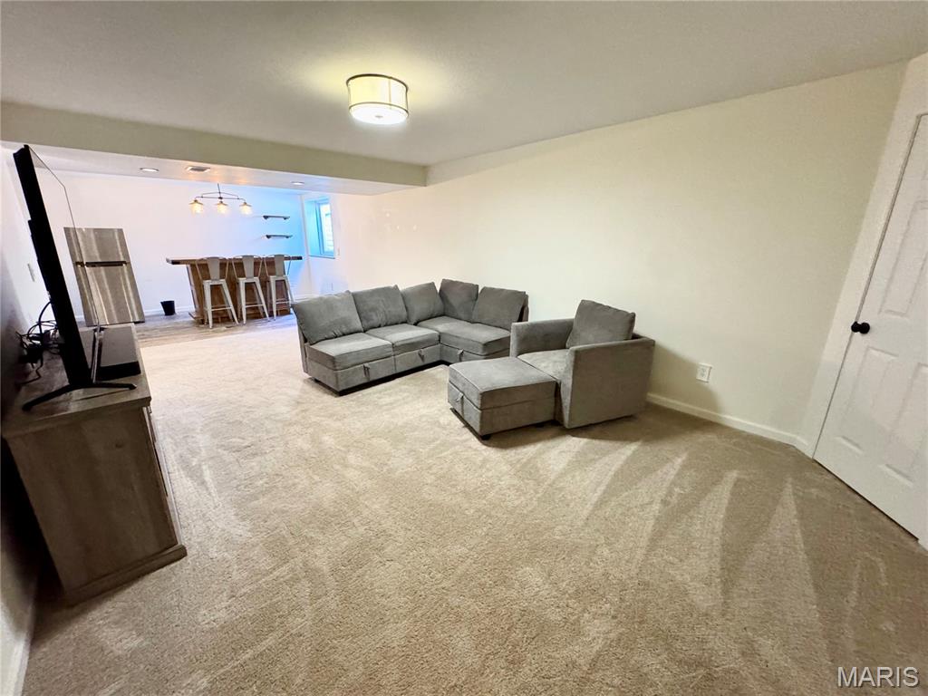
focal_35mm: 14
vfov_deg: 85.7
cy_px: 348
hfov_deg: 102.1
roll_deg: -0.3
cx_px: 464
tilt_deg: -16.8
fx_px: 375
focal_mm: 2.22
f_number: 2.2
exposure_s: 1/60
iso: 800
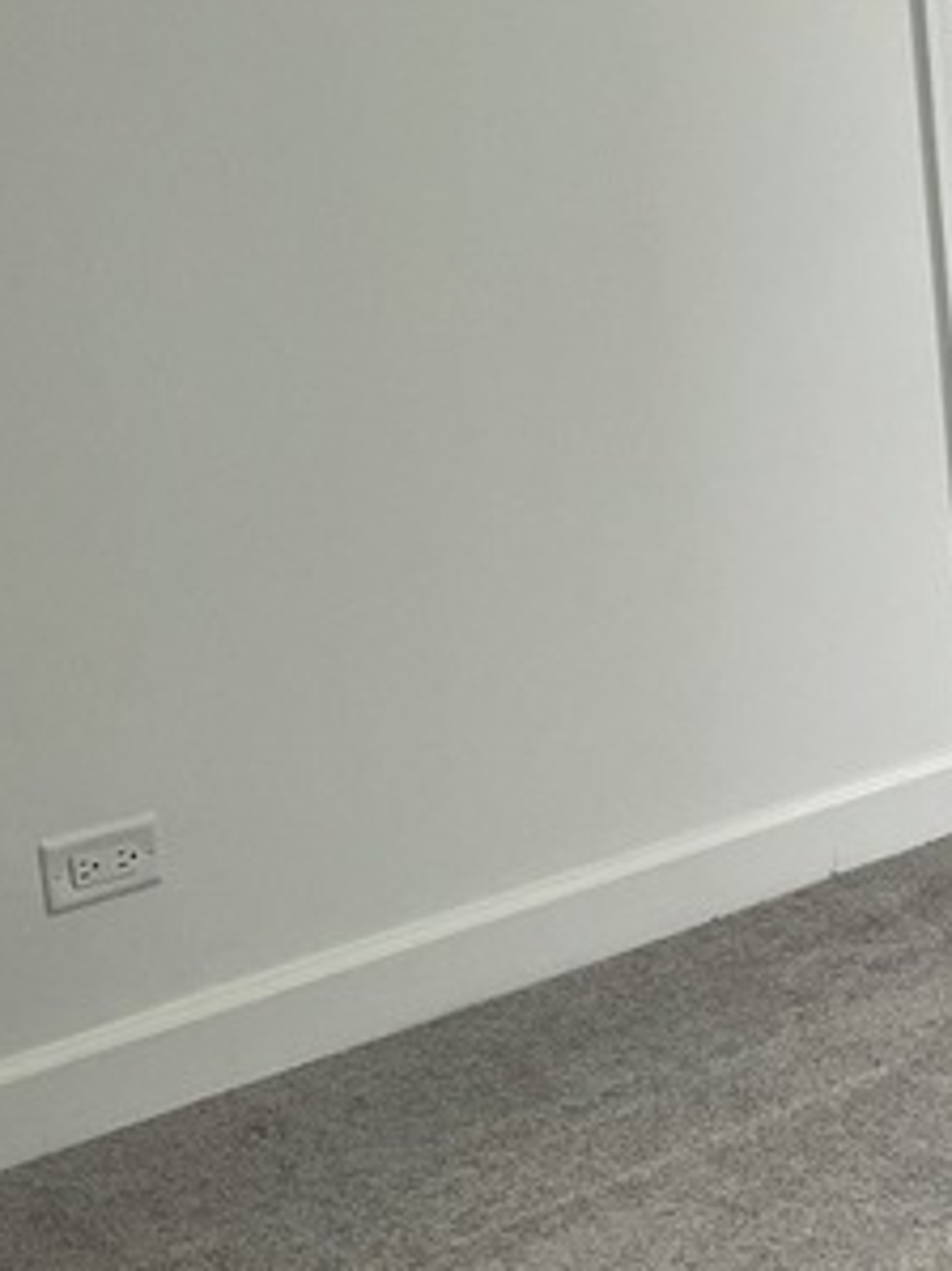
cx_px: 1632
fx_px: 3449
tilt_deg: -14.7
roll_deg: +0.2
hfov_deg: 14.2
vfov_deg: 20.8
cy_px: 506
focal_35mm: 94
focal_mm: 4.2
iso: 100
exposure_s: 1/120
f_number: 1.6
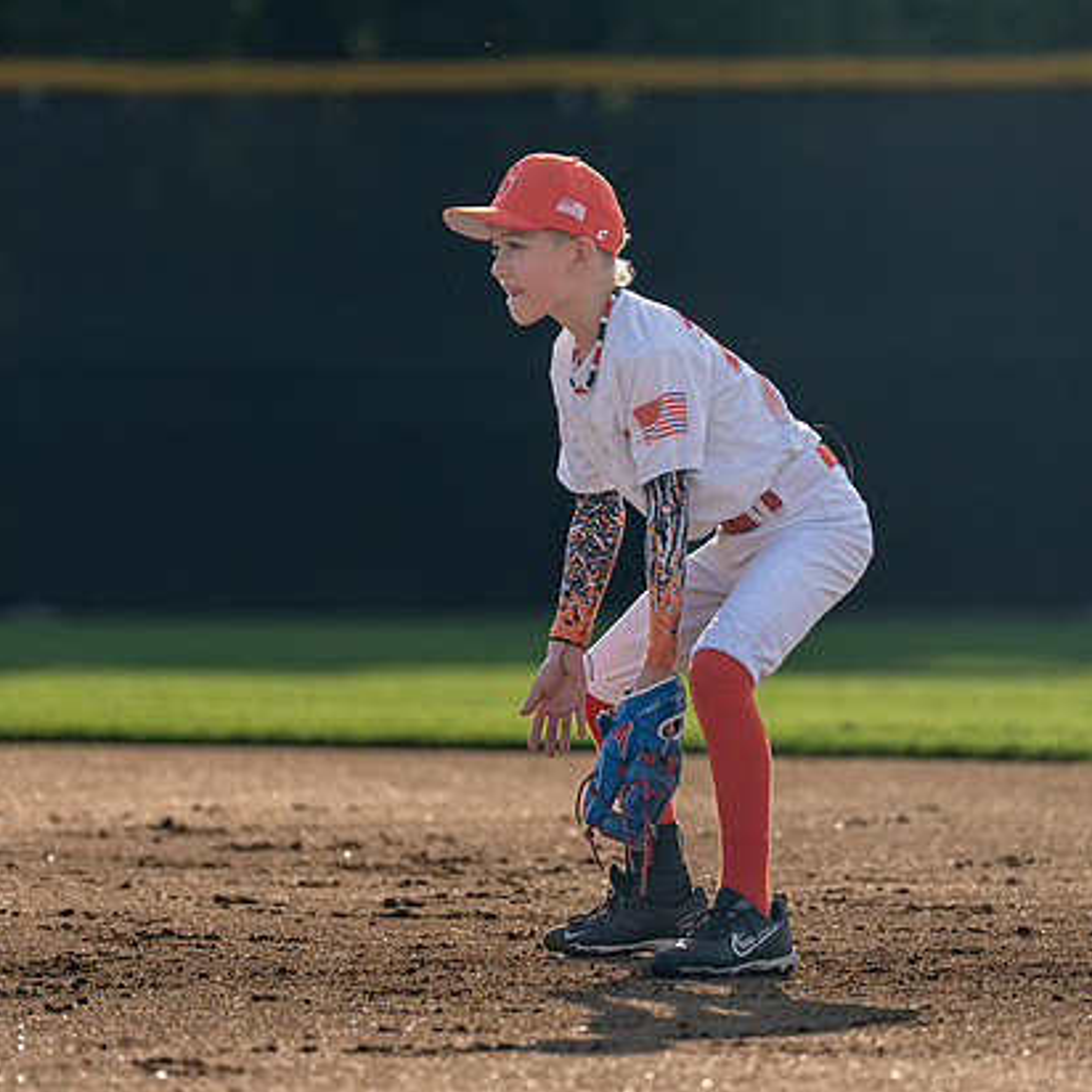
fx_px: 16489
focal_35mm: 462
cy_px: 534
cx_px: 605
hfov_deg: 3.8
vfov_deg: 3.8
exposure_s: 1/4000
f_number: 2.8
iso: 200
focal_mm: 200
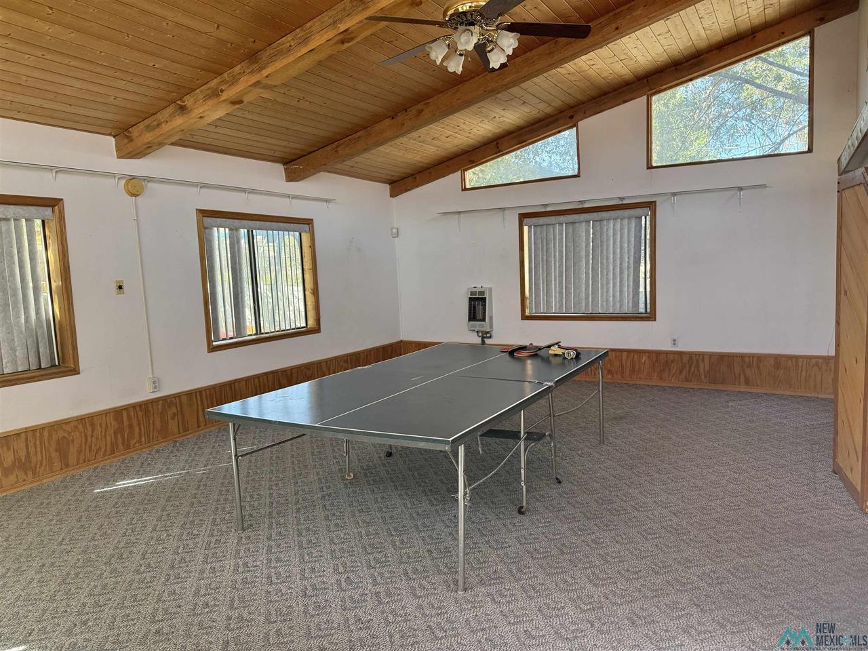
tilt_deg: -5.8
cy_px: 326
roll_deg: +1.9
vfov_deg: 56.8
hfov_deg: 71.6
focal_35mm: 24
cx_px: 434
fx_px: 602
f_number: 1.78
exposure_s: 1/216
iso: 200
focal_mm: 6.76
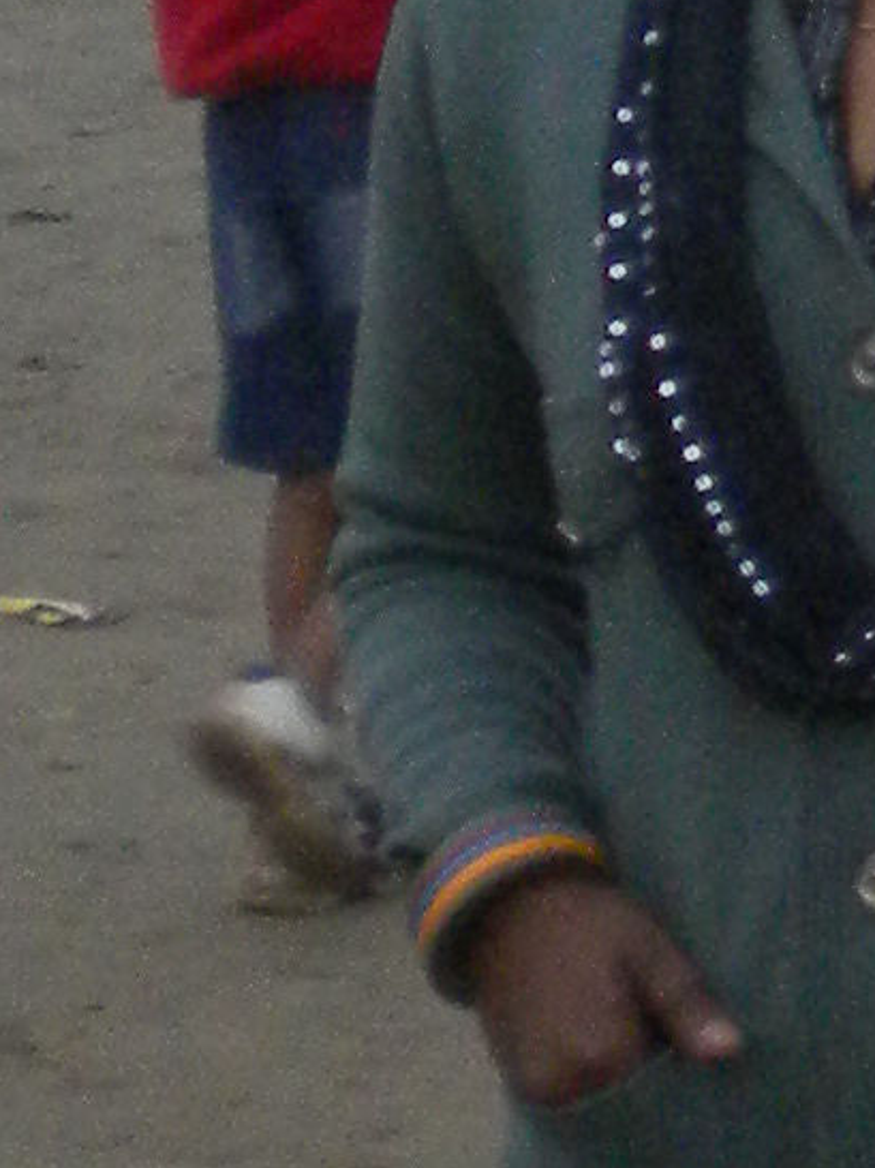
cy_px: -265
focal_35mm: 234
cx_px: 2597
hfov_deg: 5.9
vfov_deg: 8.4
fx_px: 7893
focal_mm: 6.3
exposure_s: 1/60
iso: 293
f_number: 3.1
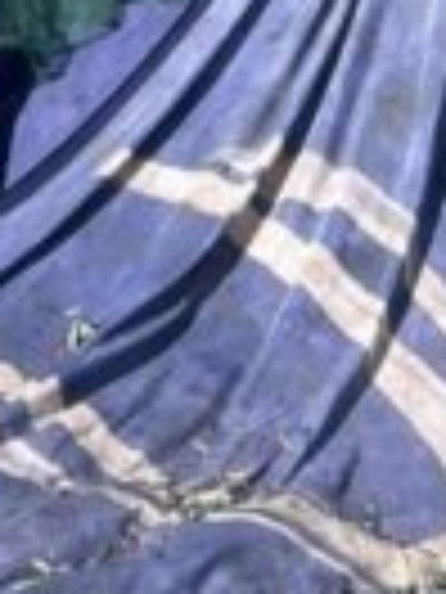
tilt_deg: +18.3
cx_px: -216
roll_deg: +0.2
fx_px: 3453
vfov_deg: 7.8
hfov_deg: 7.3
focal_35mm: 201
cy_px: -1458
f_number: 1.5
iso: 50
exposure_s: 1/1724
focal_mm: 5.7
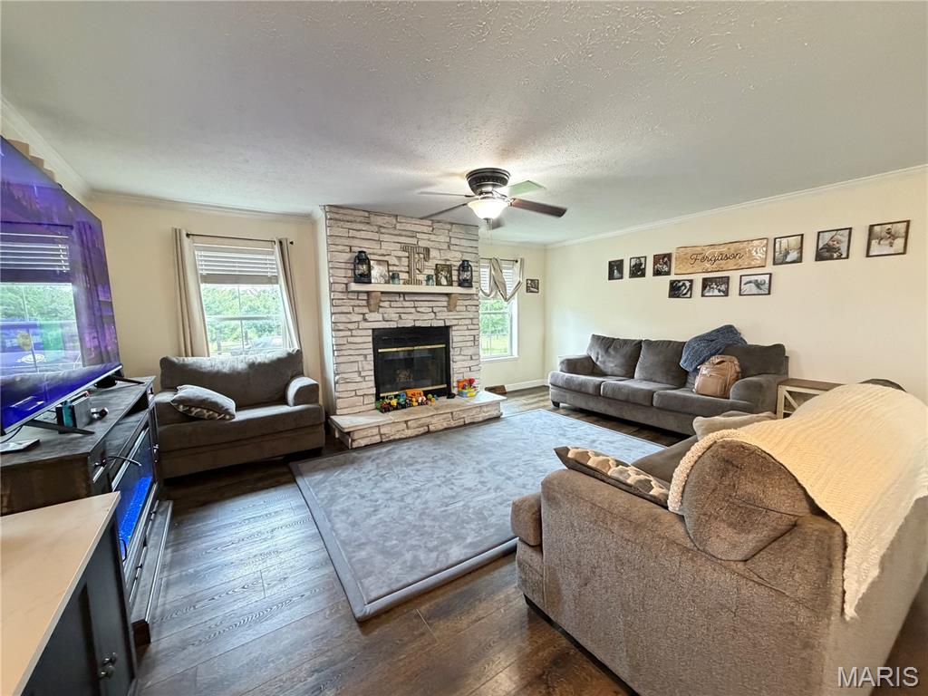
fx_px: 375
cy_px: 348
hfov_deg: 102.1
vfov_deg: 85.7
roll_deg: +1.6
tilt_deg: -5.3
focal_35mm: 14
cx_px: 464
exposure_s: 1/60
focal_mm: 2.22
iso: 640
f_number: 2.2
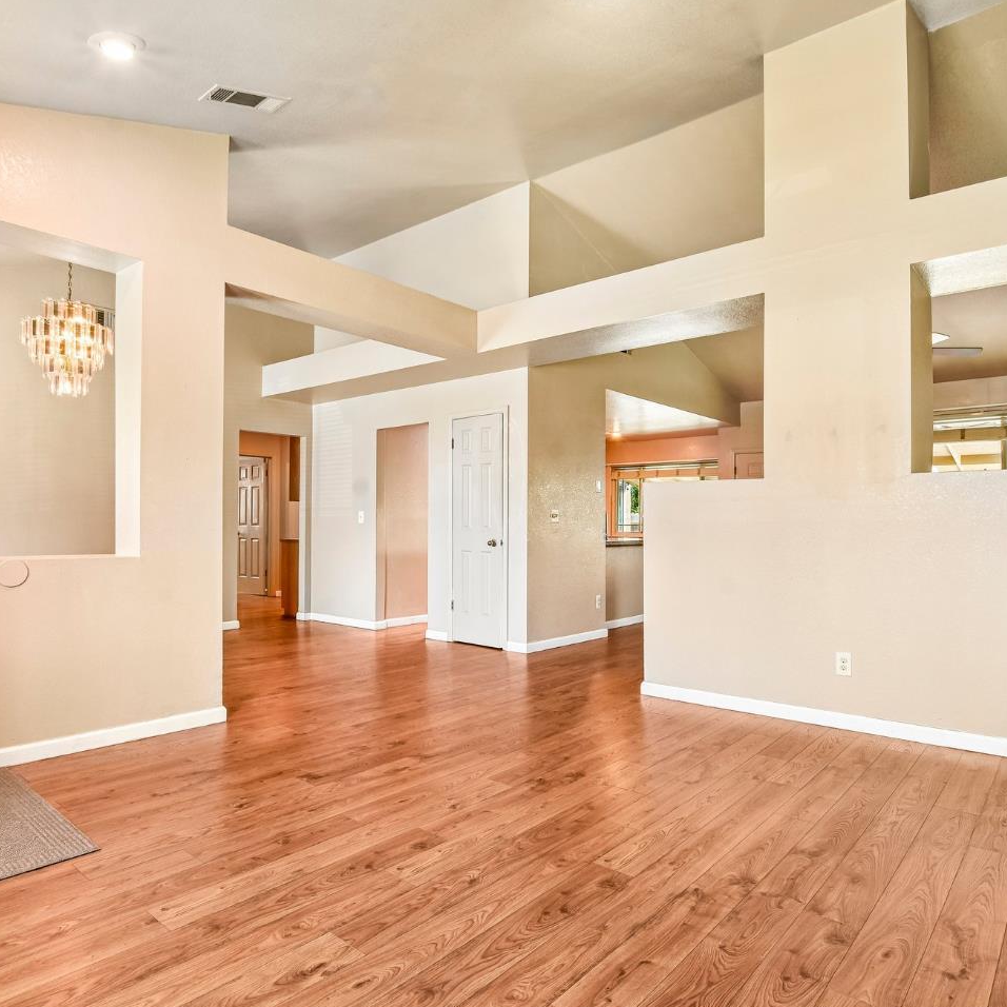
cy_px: 521
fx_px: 658
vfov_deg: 74.8
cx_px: 544
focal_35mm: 20
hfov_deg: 74.7
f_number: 8
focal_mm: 10
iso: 100
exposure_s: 1/2
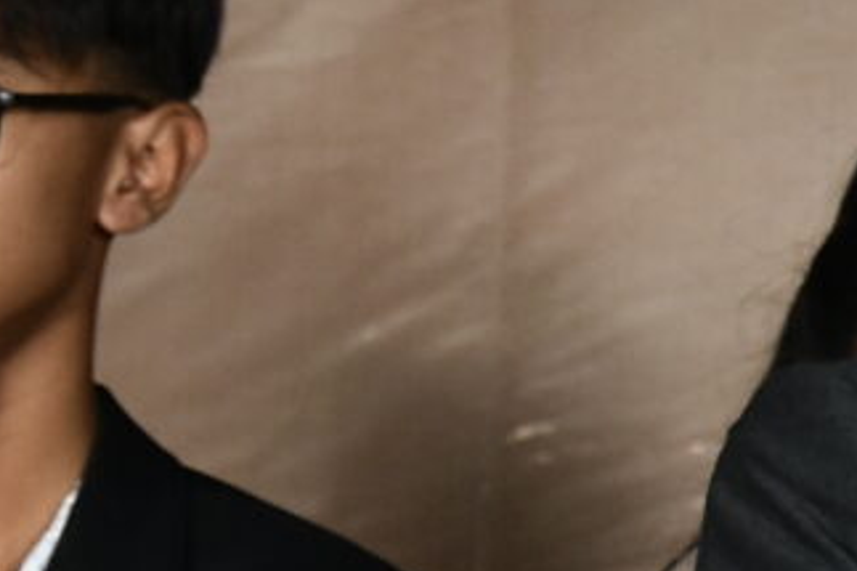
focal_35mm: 416
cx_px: 2056
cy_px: 769
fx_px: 9897
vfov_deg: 3.3
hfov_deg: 4.8
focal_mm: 35
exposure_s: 1/250
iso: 250
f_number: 5
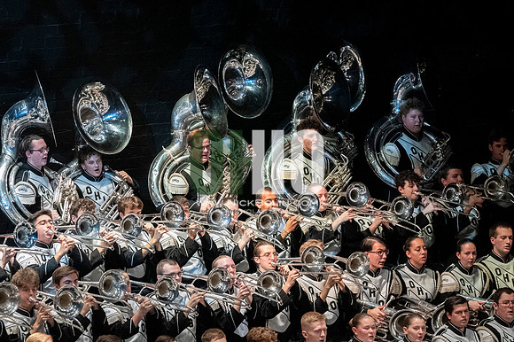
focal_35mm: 262
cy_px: 171
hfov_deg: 7.9
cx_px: 257
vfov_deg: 5.2
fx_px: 3739
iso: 5000
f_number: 4
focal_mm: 175
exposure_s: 1/500
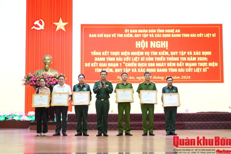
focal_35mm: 52
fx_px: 334
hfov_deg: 38.2
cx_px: 116
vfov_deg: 26.0
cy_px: 77
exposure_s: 1/100
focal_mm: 52
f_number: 7.1
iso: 2500
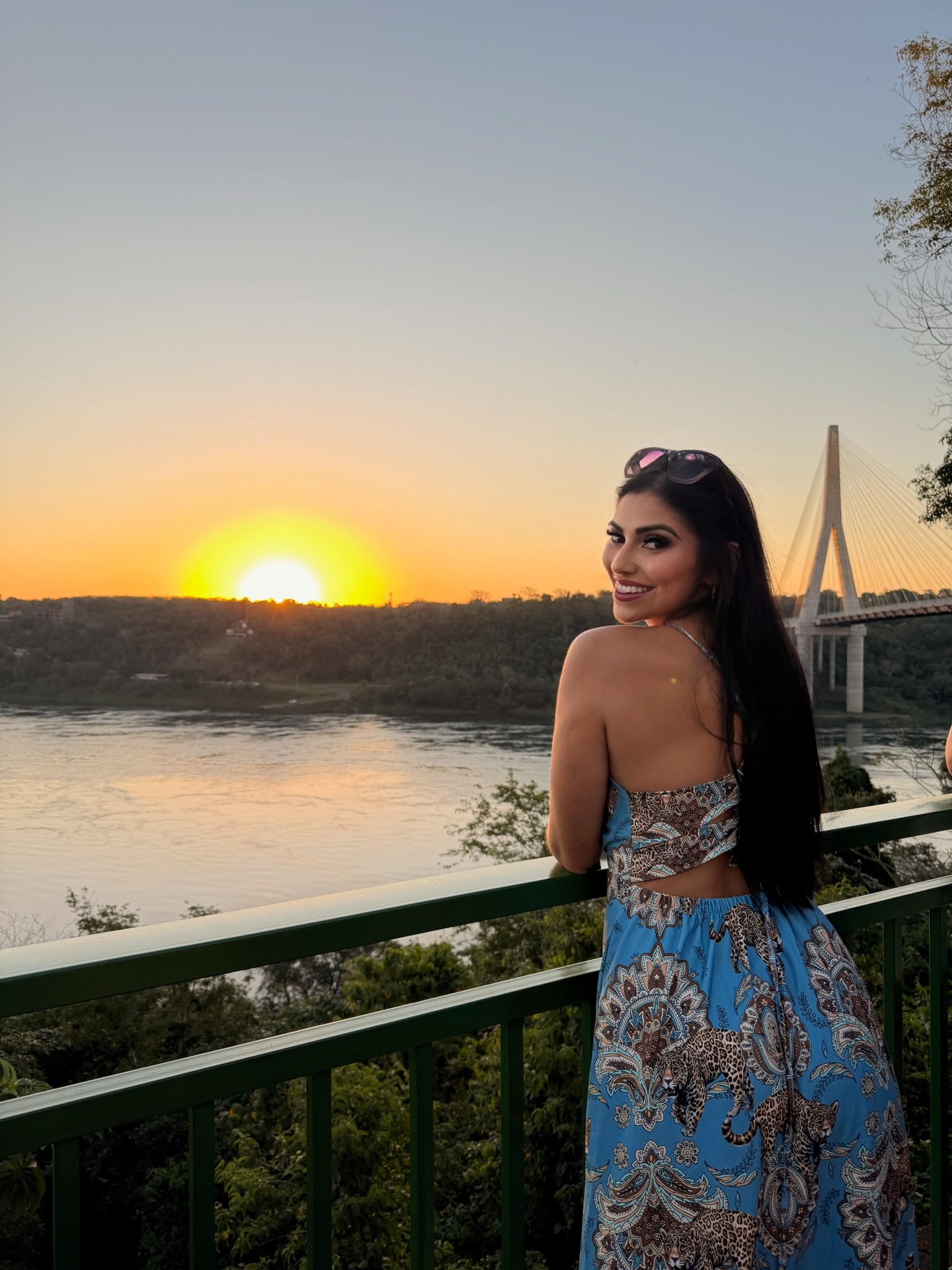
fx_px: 880
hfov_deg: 56.8
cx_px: 476
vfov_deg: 71.6
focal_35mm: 24
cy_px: 635
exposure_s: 1/317
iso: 80
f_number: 1.78
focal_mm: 6.76
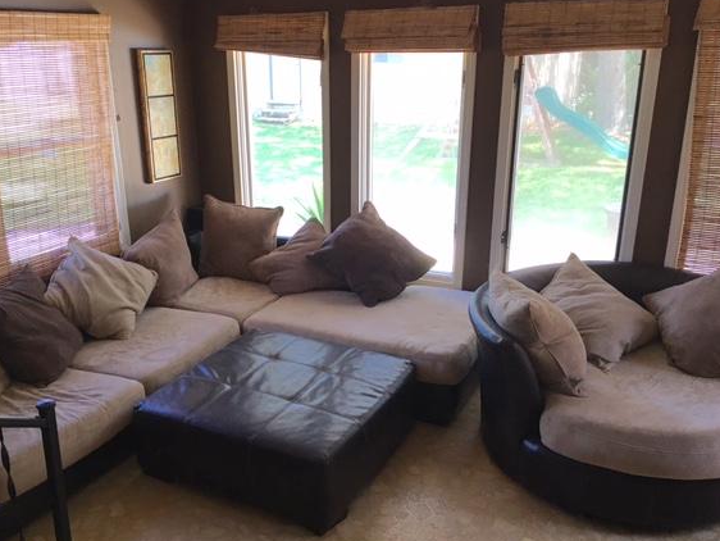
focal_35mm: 33
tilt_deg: -18.2
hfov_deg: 55.2
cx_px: 324
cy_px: 291
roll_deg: +0.7
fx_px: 687
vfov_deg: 42.9
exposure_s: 1/30
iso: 32
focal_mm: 4.15
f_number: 2.2
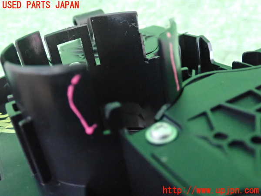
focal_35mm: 38
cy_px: 98
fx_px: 287
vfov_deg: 37.7
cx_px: 130
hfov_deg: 49.0
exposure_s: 1/60
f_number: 2.7
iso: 3200
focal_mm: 6.83
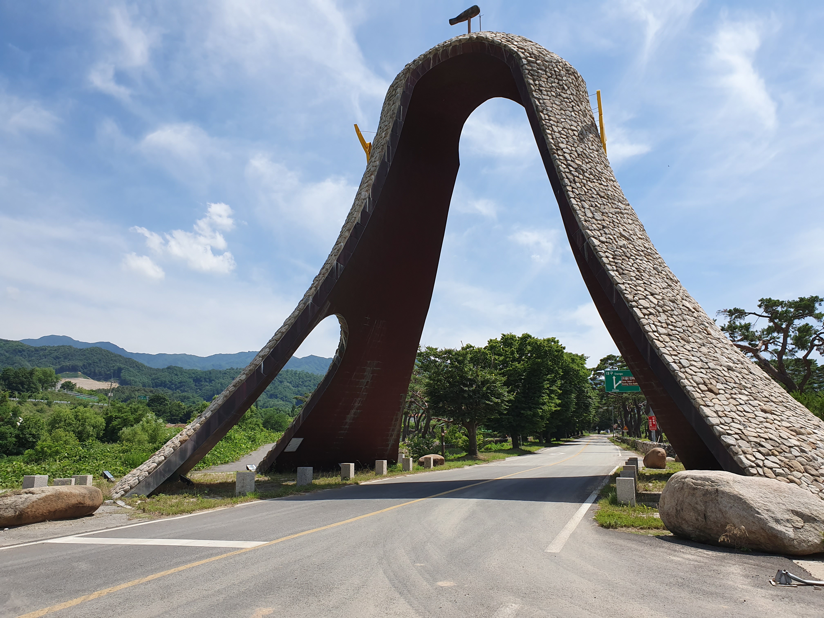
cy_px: 309
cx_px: 412
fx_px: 619
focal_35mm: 26
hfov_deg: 67.3
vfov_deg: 53.1
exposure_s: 1/1932
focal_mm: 4.32
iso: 50
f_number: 2.4
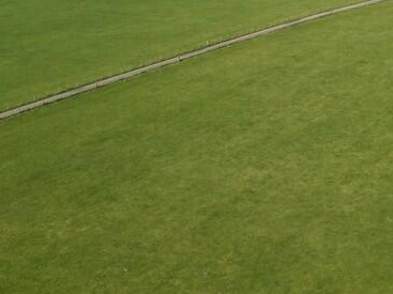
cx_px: 327
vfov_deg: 21.6
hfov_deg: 28.2
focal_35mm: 67
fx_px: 760
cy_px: 49
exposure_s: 1/1250
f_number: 1.7
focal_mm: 6.72
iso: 100
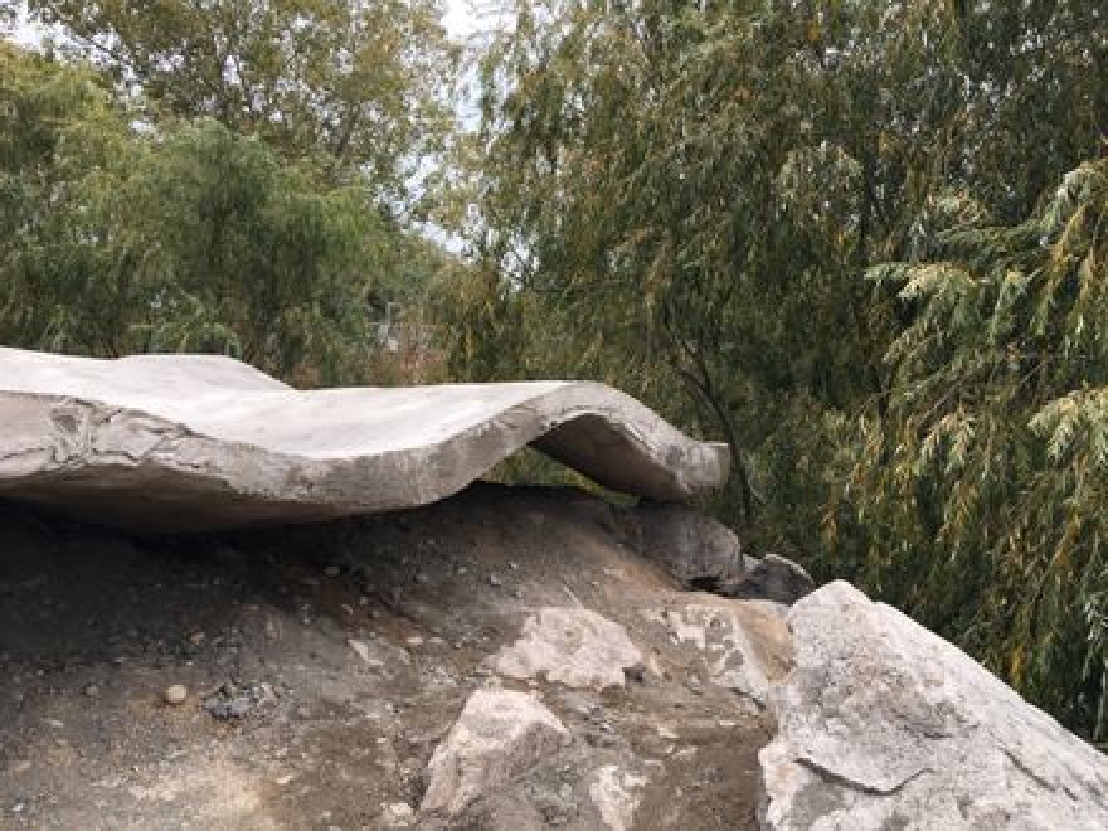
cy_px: 416
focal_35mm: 29
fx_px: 928
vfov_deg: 48.2
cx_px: 554
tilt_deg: -1.4
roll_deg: -0.2
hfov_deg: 61.7
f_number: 2.2
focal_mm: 4.15
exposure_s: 1/450
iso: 25
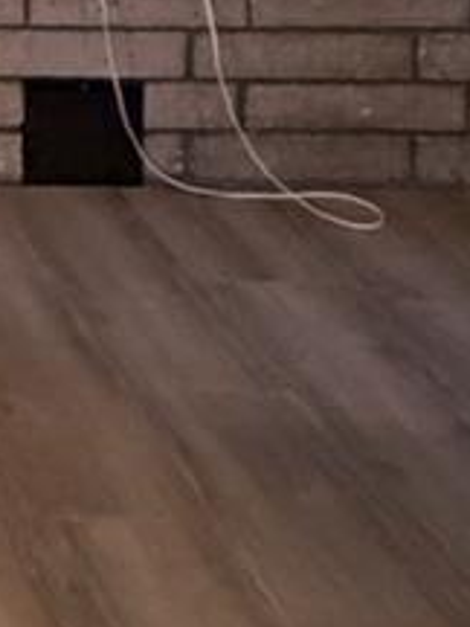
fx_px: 1756
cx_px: -657
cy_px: -390
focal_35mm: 97
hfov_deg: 12.2
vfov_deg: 17.5
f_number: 2.2
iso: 400
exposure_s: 1/60
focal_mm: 2.22
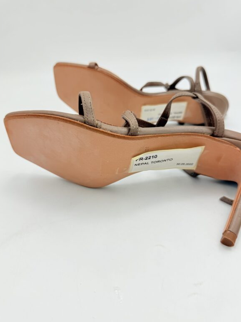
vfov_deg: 69.4
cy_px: 165
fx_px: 232
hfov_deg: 54.9
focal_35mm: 25
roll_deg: +3.6
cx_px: 122
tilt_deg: -30.4
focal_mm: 6.76
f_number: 1.78
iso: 80
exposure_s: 1/1464
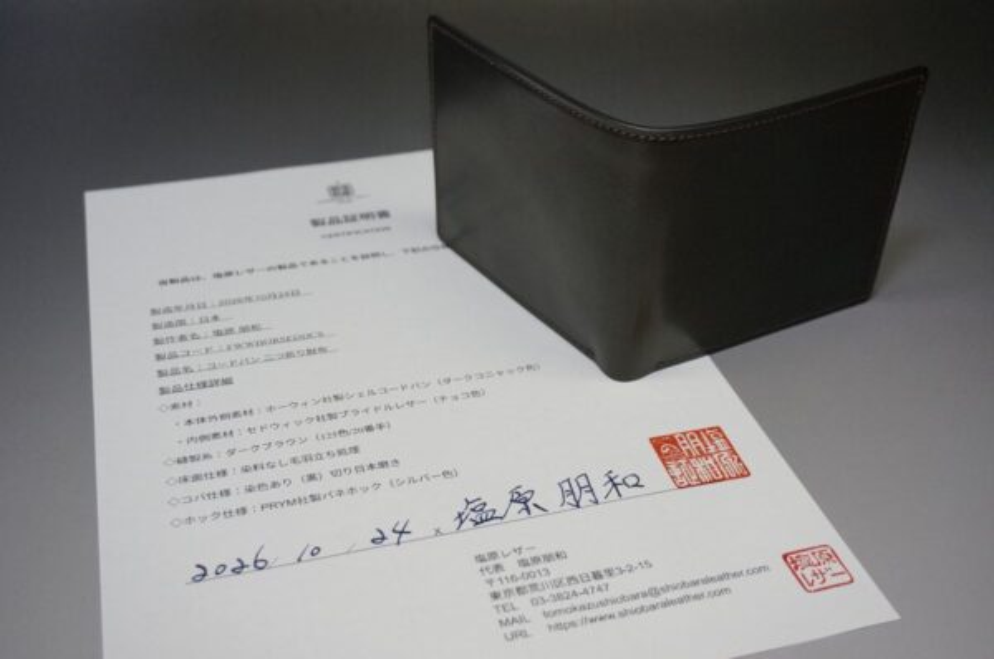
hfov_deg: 46.5
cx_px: 497
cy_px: 330
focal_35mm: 42
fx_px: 1158
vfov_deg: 31.8
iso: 1250
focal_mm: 28
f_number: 4.5
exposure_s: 1/160
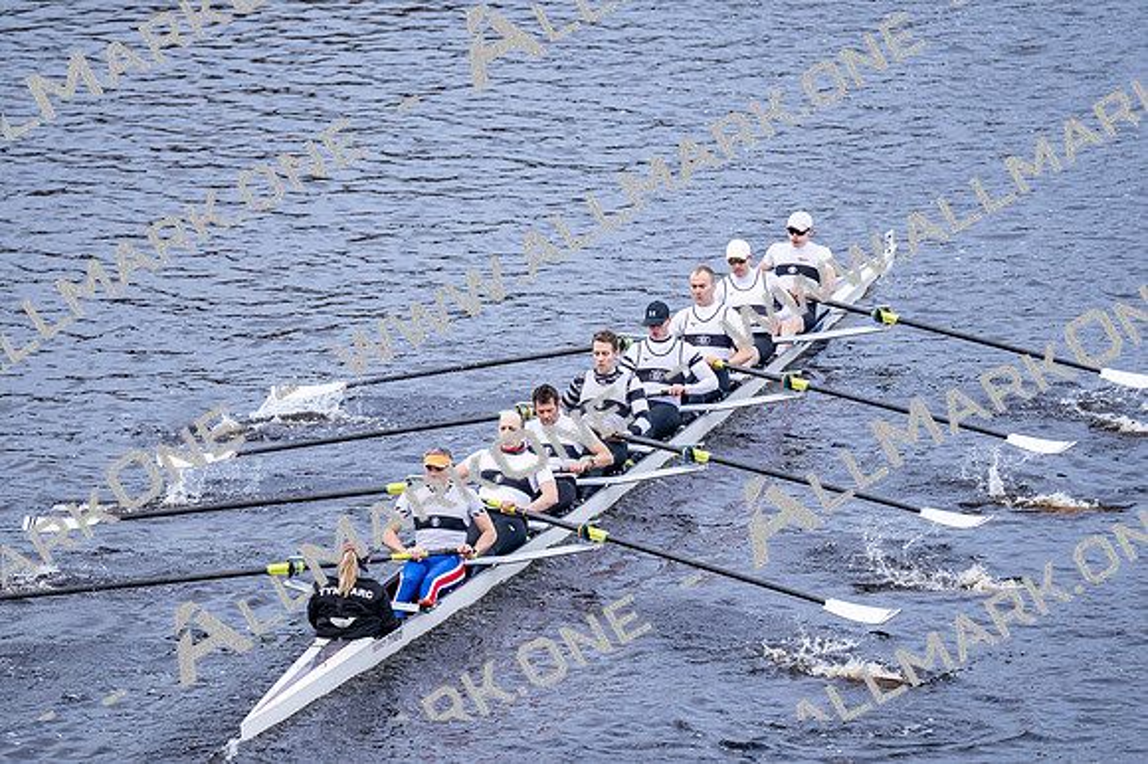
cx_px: 574
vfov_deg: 4.6
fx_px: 9561
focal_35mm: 300
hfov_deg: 6.9
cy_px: 382
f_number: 2.8
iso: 900
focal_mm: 200
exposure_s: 1/2000
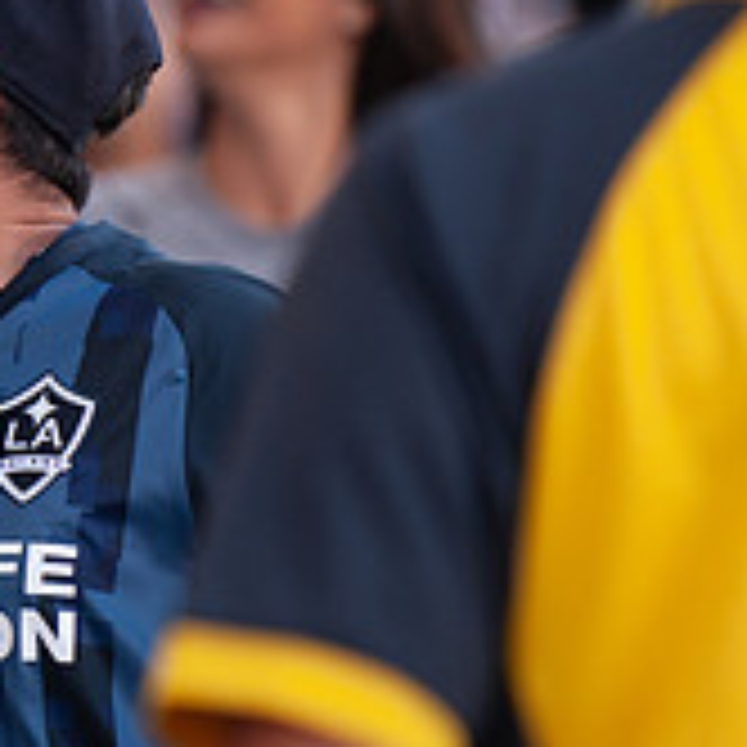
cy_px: 302
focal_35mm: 594
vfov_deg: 3.0
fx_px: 14502
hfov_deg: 2.9
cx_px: -302
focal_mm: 200
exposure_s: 1/640
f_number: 2.8
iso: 800
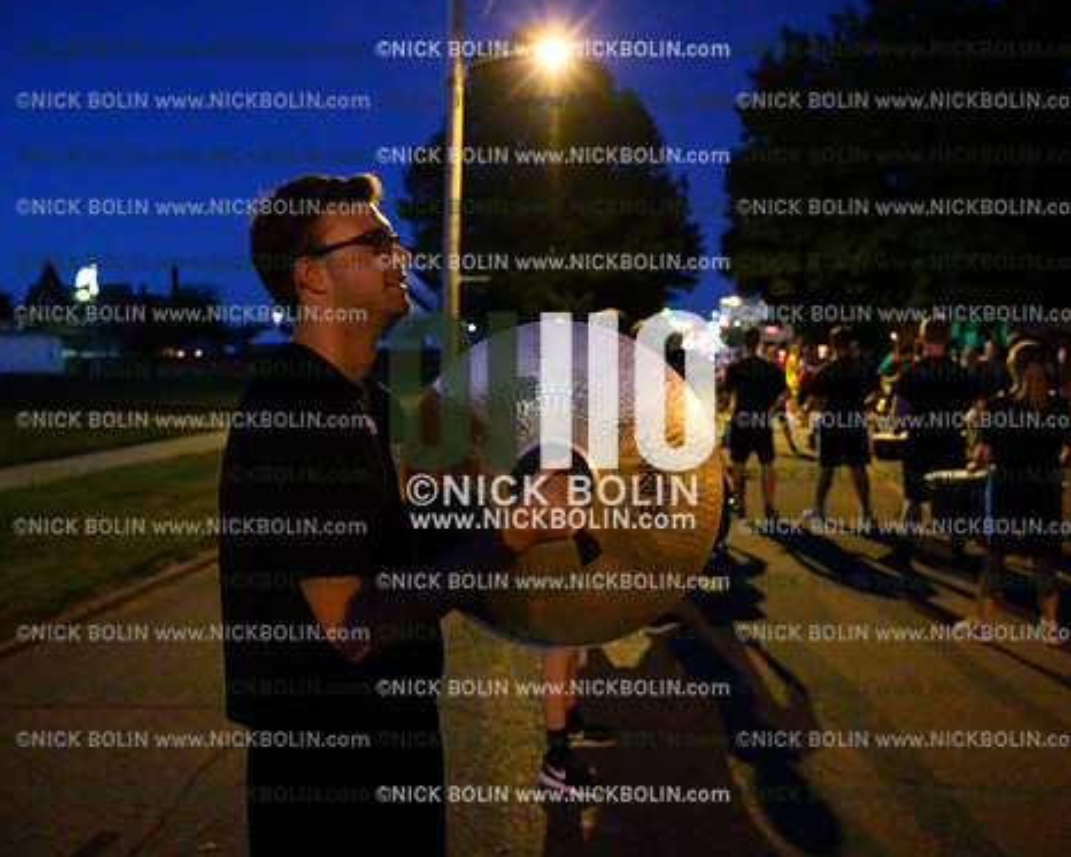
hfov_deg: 62.2
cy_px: 420
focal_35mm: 28
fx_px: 888
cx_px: 552
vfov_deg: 51.5
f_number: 4
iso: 32000
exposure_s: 1/250
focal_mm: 24
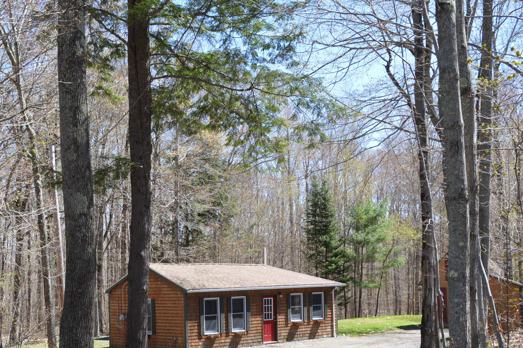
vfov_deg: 25.6
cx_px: 218
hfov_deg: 38.1
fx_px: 755
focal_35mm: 52
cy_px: 269
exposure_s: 1/160
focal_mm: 20
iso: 100
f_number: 6.3
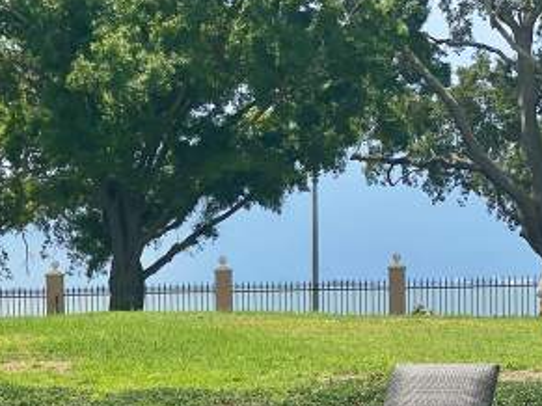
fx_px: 2238
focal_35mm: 143
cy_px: 423
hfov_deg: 13.8
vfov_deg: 10.3
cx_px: 145
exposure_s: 1/1845
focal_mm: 6
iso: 20
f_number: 2
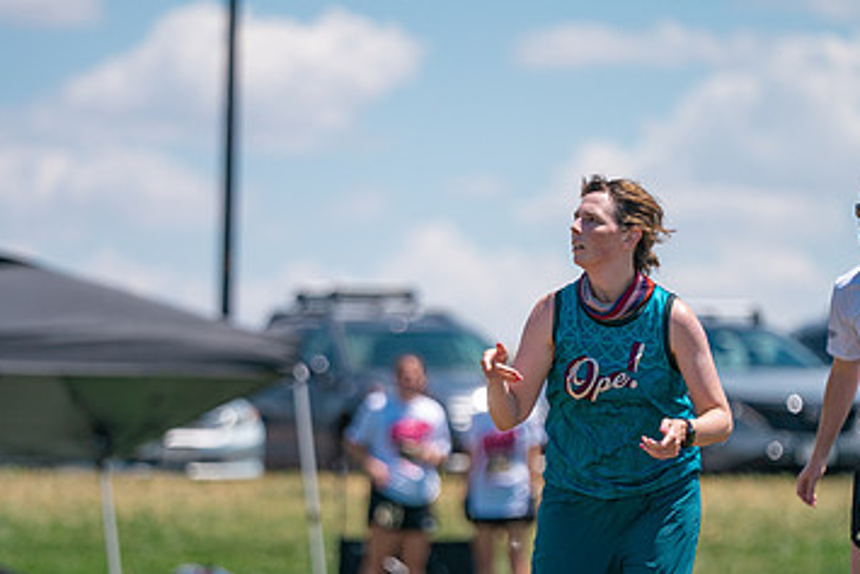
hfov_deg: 6.3
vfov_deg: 4.2
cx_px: 492
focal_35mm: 327
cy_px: 391
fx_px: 7814
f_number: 2.8
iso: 200
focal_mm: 200
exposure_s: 1/3200
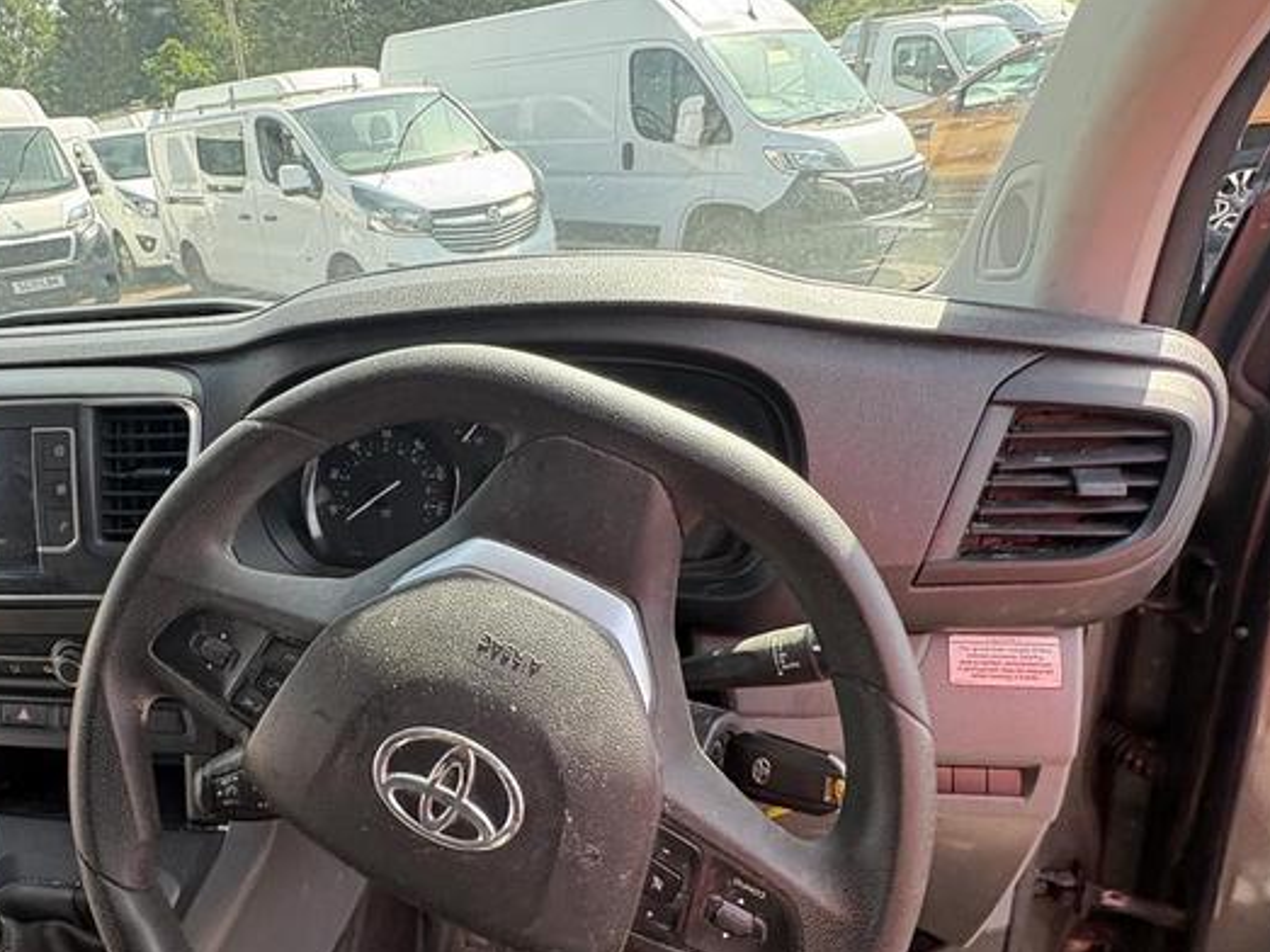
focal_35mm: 24
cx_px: 432
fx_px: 880
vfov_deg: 56.3
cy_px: 578
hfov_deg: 69.7
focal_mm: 2.22
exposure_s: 1/136
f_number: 2.2
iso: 80
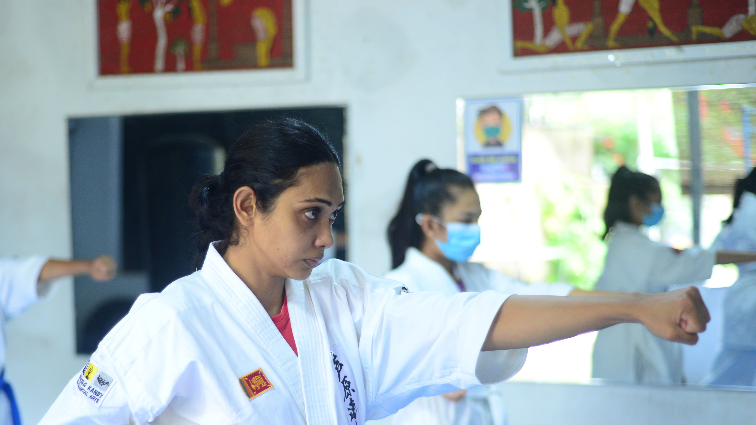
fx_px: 1263
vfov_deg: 19.0
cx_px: 330
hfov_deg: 33.3
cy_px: 298
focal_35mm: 63
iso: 1000
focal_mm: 50
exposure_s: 1/200
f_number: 2
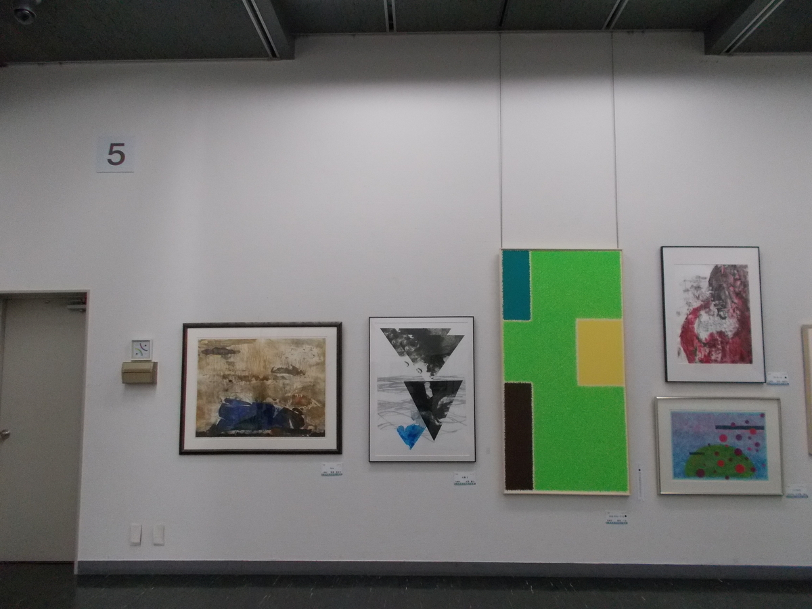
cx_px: 406
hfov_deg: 67.3
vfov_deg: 53.1
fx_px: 610
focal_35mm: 26
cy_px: 304
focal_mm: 4.6
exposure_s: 1/250
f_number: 3.2
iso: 400
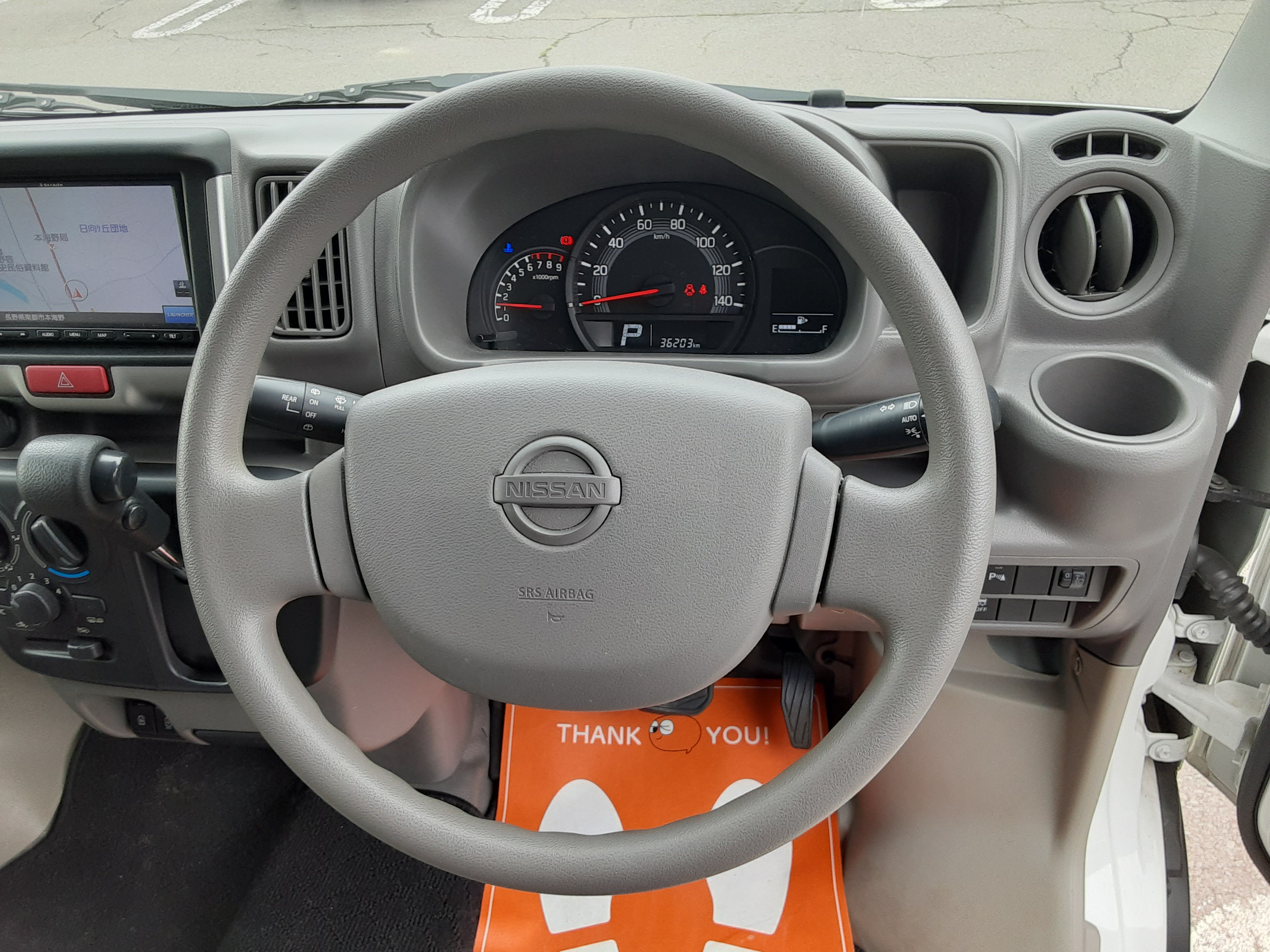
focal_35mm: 27
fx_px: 991
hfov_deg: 65.3
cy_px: 476
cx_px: 635
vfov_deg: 51.4
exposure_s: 1/114
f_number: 1.9
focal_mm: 2.91
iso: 40
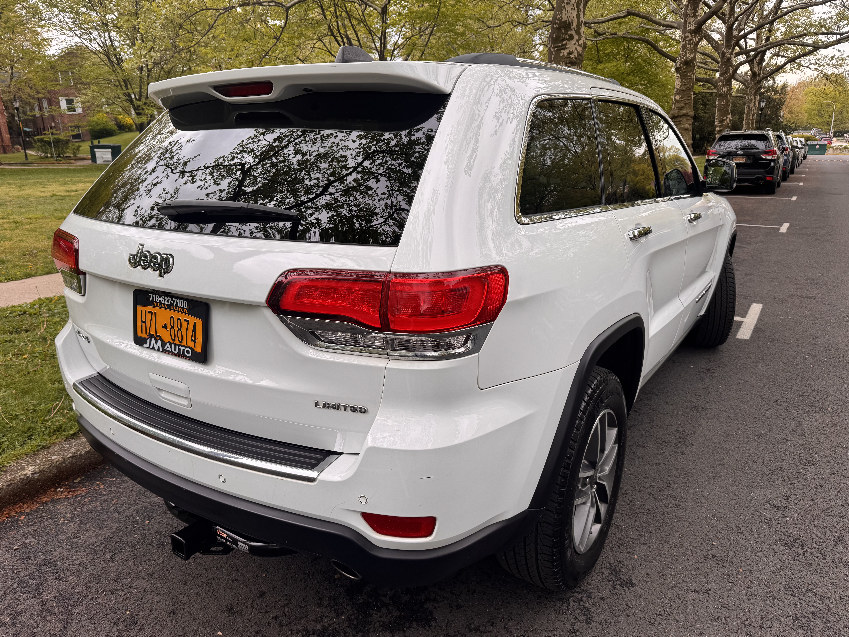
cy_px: 318
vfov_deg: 56.8
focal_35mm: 24
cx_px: 424
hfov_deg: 71.6
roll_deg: +1.6
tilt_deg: -18.1
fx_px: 589
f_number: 1.78
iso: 80
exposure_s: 1/627
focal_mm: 6.76
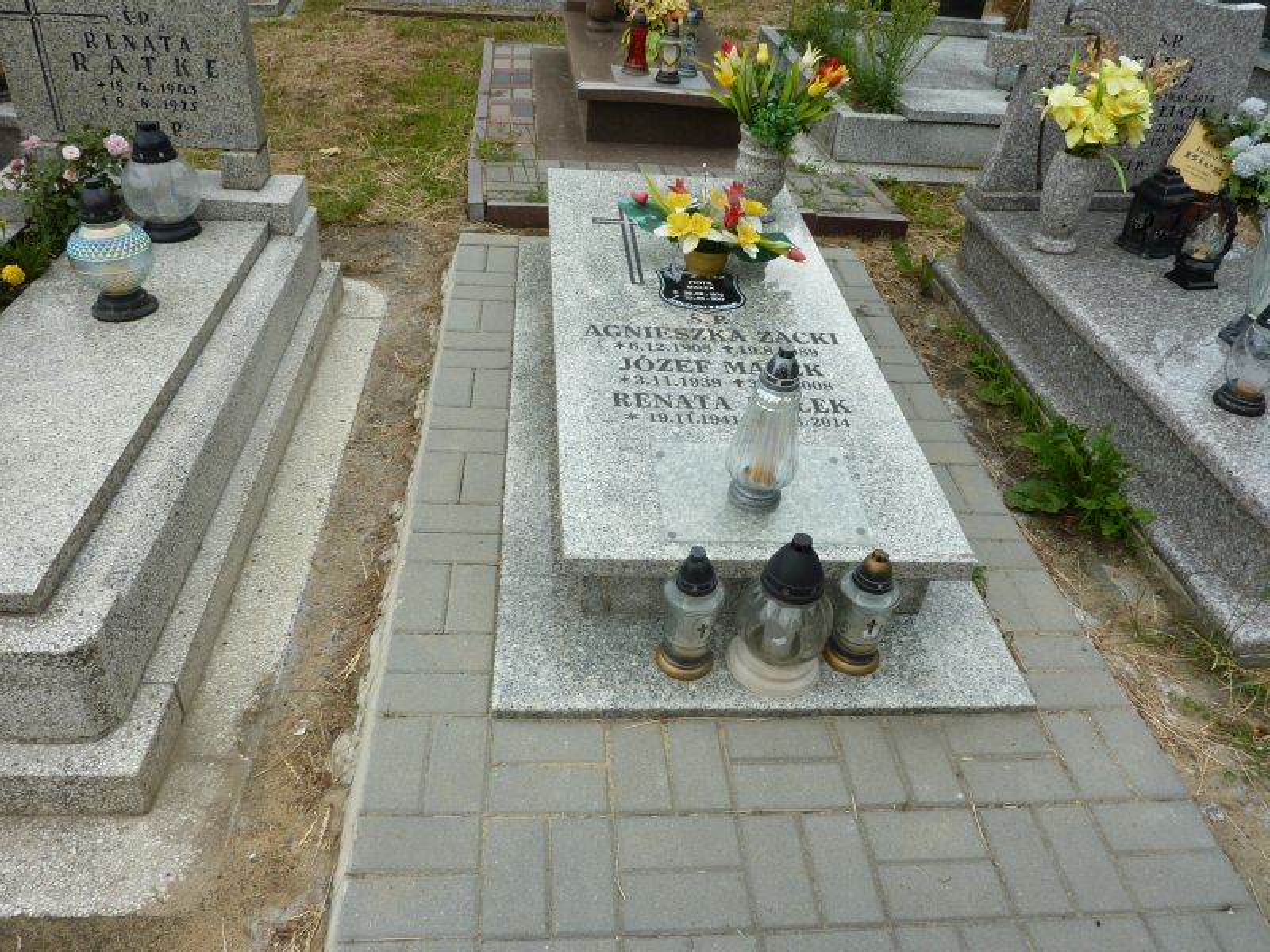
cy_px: 476
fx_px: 917
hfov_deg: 69.4
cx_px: 635
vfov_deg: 54.9
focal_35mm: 25
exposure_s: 1/250
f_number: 4
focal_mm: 4.1
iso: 80
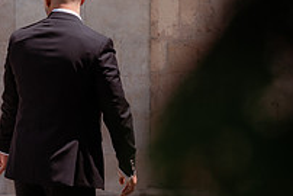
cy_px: 87
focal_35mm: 244
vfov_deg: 5.6
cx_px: -102
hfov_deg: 8.3
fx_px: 1987
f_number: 6.3
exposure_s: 1/640
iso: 200
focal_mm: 85
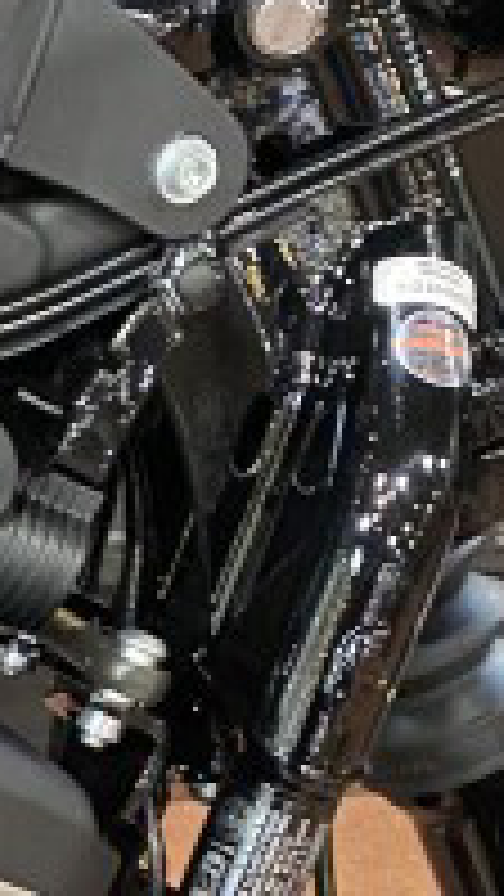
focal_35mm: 114
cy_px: 1112
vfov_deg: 17.8
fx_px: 2707
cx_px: -706
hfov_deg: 9.5
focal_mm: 4.25
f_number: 1.8
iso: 500
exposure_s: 1/40
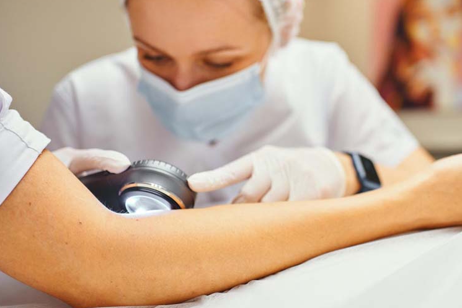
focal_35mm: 47
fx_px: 603
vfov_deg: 28.6
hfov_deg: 41.4
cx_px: 307
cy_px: 130
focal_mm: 35
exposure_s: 1/640
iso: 500
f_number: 2.2
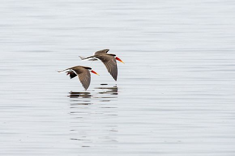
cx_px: 34
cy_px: 56
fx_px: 4629
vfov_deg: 1.9
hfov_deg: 2.9
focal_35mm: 710
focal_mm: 400
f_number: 8
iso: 200
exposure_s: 1/1000
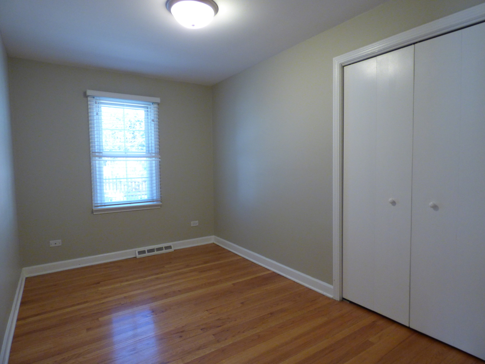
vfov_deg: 66.0
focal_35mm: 20
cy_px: 182
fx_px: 280
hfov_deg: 81.7
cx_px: 242
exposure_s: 1/60
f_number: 2.8
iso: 320
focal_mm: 3.58
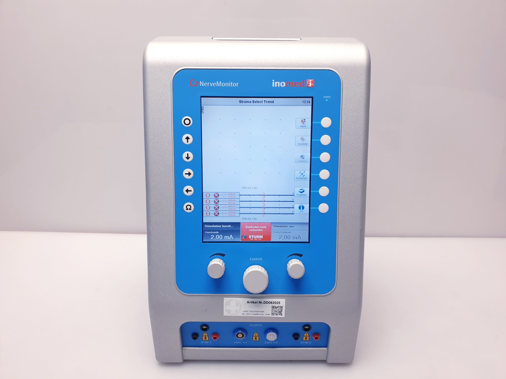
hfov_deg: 67.3
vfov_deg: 53.1
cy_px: 190
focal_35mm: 26
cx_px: 253
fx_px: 380
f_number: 2.4
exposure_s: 1/100
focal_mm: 4.3
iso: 64
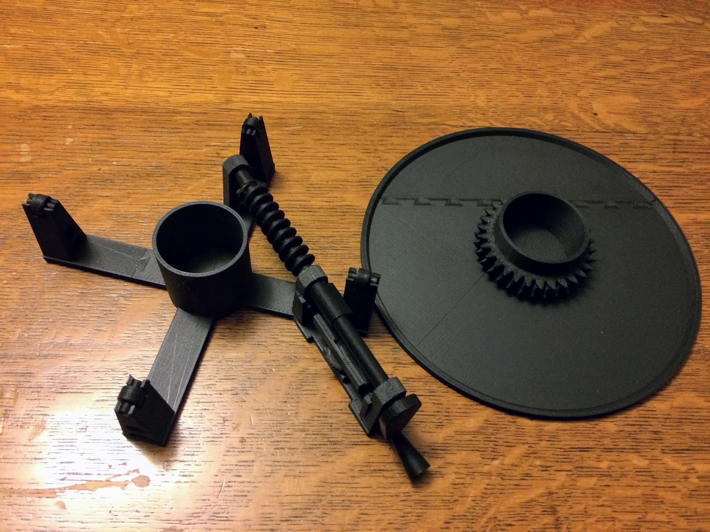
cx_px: 355
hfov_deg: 61.7
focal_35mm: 29
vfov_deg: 48.2
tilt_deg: -58.0
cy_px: 266
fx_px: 595
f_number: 2.2
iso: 250
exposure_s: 1/15
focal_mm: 4.15
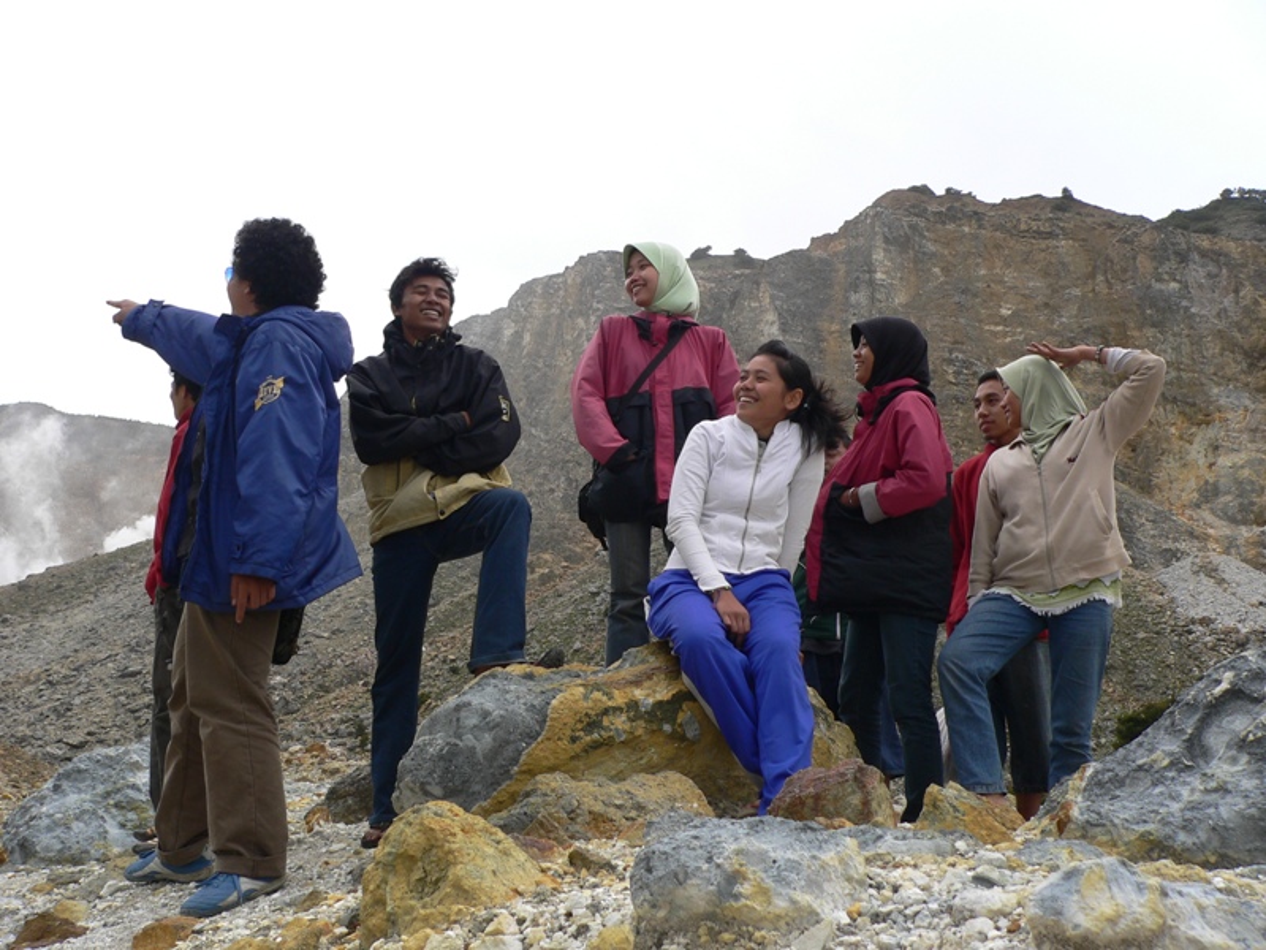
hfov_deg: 51.4
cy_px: 475
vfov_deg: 39.7
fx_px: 1317
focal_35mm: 36
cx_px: 633
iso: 80
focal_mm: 6
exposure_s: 1/200
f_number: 4
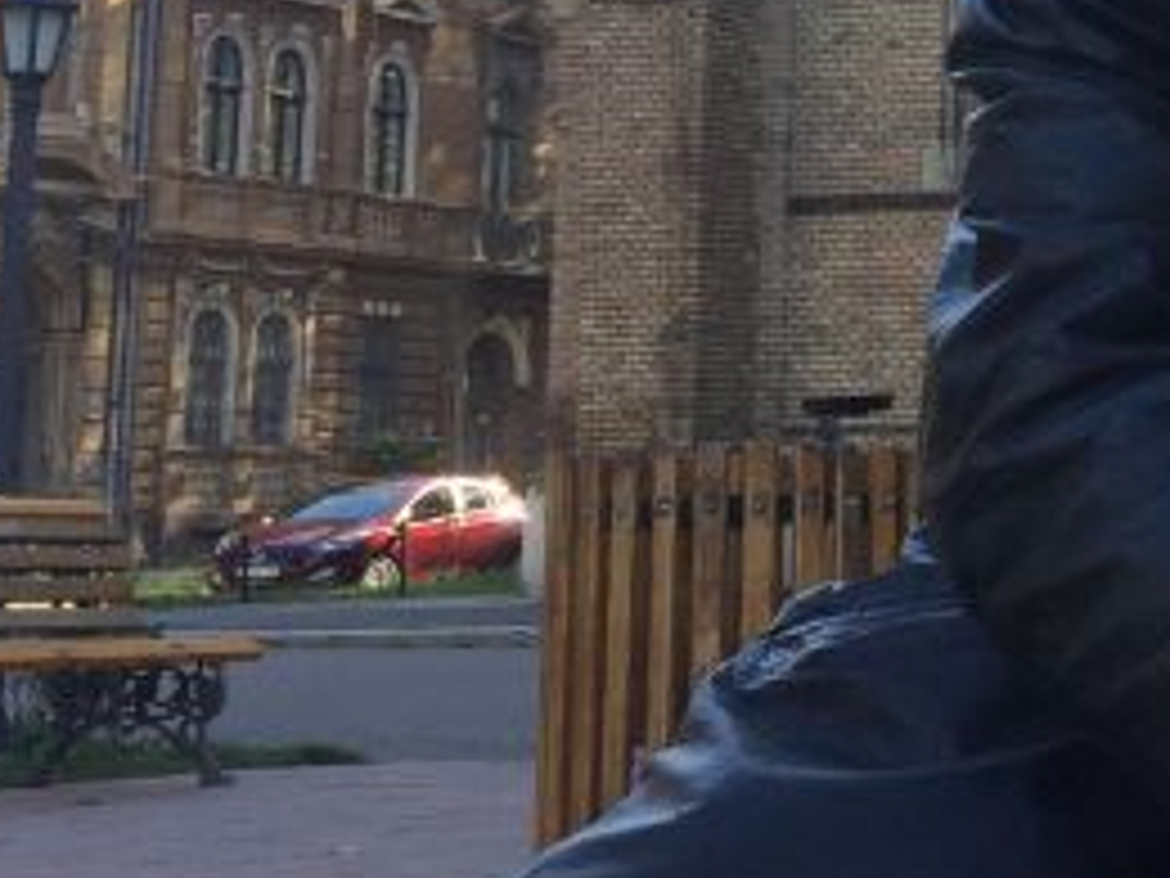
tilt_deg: +8.5
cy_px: -68
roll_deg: +0.9
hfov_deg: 15.7
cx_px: 1804
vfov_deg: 12.8
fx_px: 3853
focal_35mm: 114
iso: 32
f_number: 2.2
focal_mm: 4.15
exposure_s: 1/430
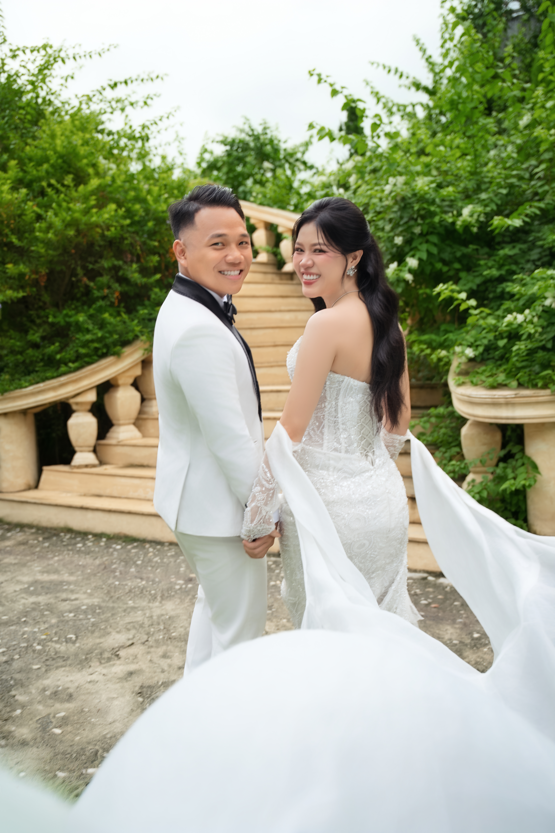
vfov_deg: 57.2
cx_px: 278
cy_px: 416
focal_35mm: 33
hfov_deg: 40.0
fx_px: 763
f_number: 2.8
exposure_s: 1/200
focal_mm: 33
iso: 125
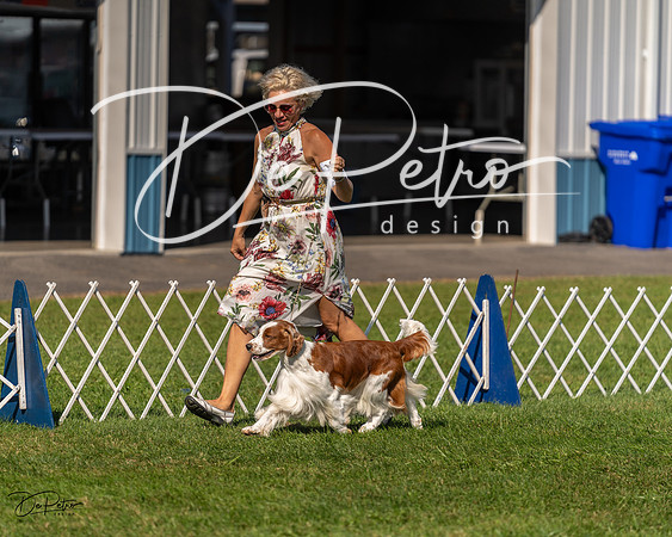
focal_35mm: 225
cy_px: 268
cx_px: 336
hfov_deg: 8.6
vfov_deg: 6.9
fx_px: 4478
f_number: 3.2
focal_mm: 200
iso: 200
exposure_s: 1/3200
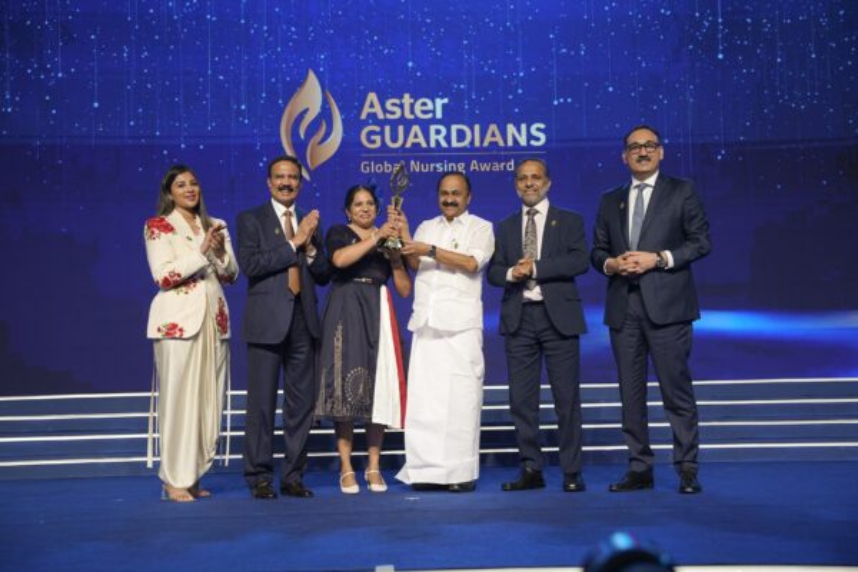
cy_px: 286
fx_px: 1189
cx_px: 429
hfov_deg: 39.7
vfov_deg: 27.0
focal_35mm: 50
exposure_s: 1/250
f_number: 4
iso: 1000
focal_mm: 49.9
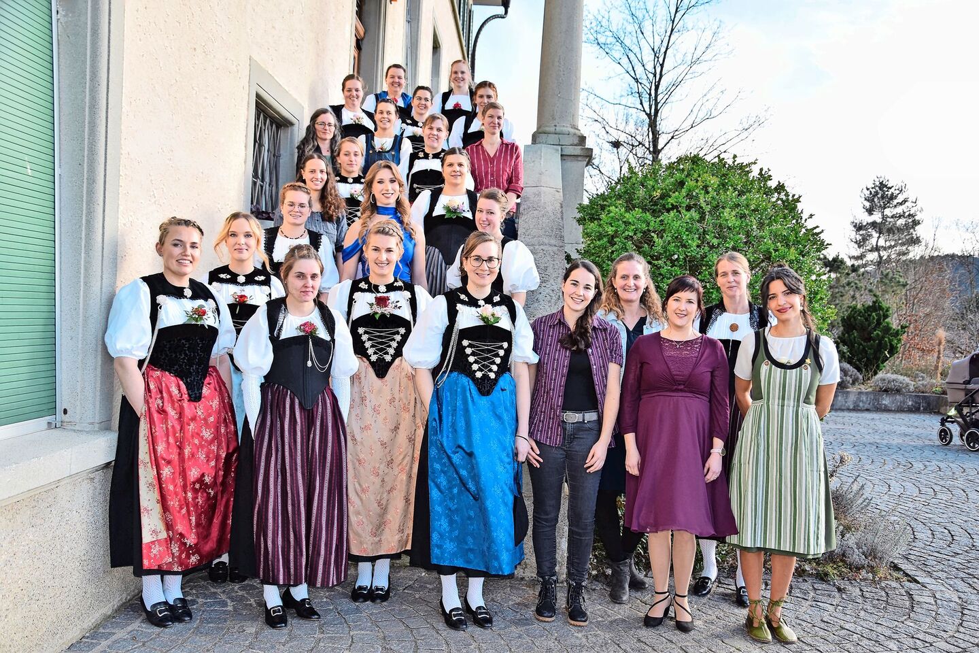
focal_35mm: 33
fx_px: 897
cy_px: 326
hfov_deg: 57.2
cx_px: 490
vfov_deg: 40.0
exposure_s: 1/200
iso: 100
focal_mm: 22
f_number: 4.5
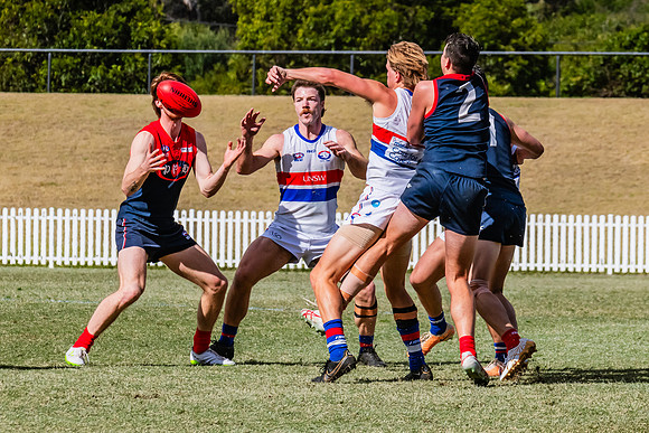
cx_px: 375
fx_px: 8105
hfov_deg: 4.6
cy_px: 148
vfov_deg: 3.1
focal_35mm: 450
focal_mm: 240
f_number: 11
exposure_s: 1/2000
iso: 800
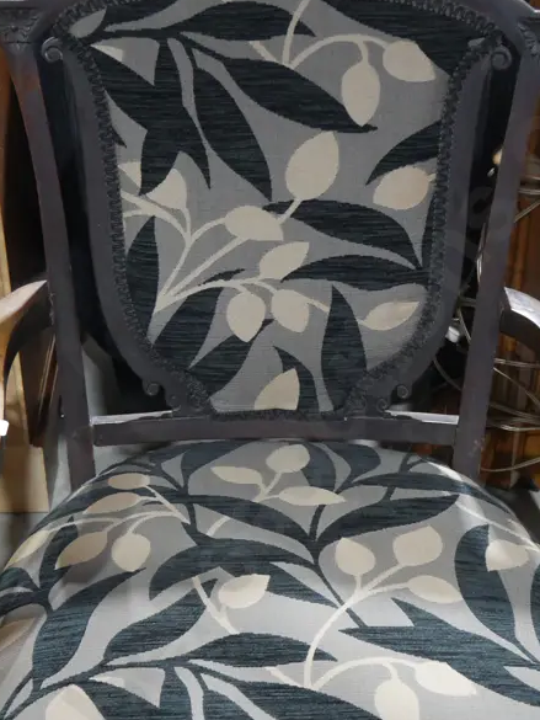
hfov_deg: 23.3
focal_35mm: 63
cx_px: 304
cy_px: 459
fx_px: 1310
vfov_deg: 30.6
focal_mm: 18
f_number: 4
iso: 2000
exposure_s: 1/60
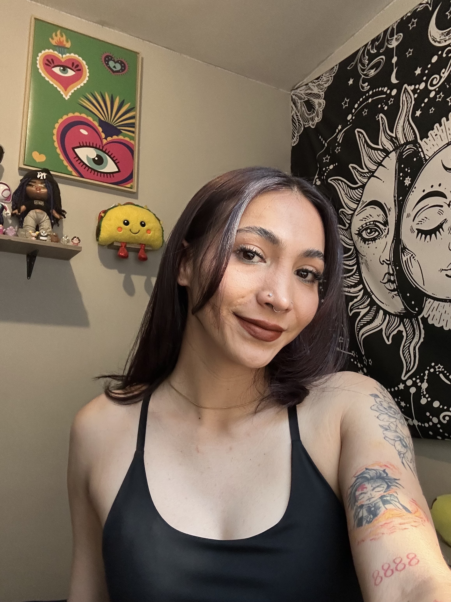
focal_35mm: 30
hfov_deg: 46.8
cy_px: 301
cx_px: 226
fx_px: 521
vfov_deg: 60.0
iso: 160
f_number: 1.9
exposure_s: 1/60
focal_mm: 2.69
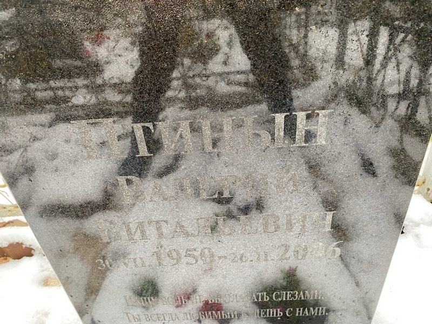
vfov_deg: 53.1
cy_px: 162
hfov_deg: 67.3
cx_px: 216
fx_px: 324
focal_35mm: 26
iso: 125
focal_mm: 4.25
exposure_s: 1/96
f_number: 1.8
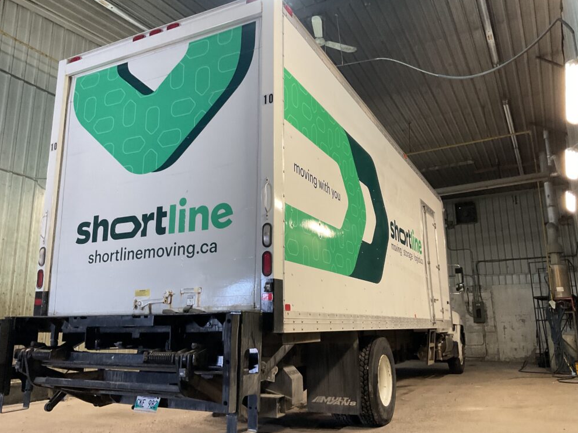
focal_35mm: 30
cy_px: 217
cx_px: 287
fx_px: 501
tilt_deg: +14.3
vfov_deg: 46.8
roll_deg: +1.8
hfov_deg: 60.0
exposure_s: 1/60
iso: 160
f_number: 1.8
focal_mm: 3
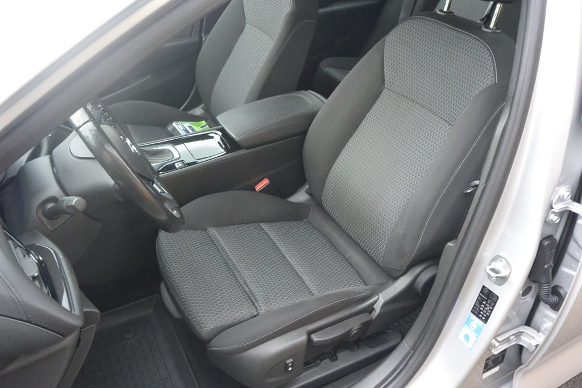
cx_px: 291
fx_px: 501
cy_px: 194
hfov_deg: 60.3
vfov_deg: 42.3
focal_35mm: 31
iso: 800
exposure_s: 1/60
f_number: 3.8
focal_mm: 11.8
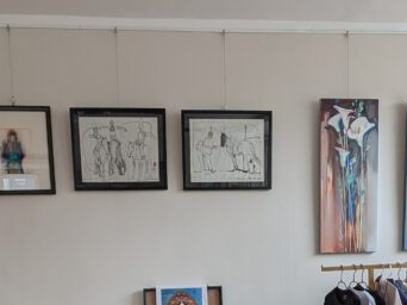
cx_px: 182
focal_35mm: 36
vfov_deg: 34.8
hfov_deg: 51.3
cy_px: 325
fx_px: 423
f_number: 1.7
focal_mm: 2.02
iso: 53
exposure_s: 1/370
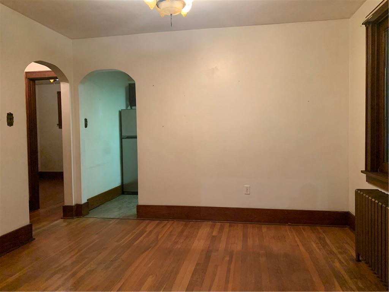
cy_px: 146
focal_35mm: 26
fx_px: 292
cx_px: 194
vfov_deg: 53.1
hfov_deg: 67.3
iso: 320
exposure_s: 1/60
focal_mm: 4.25
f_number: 1.8
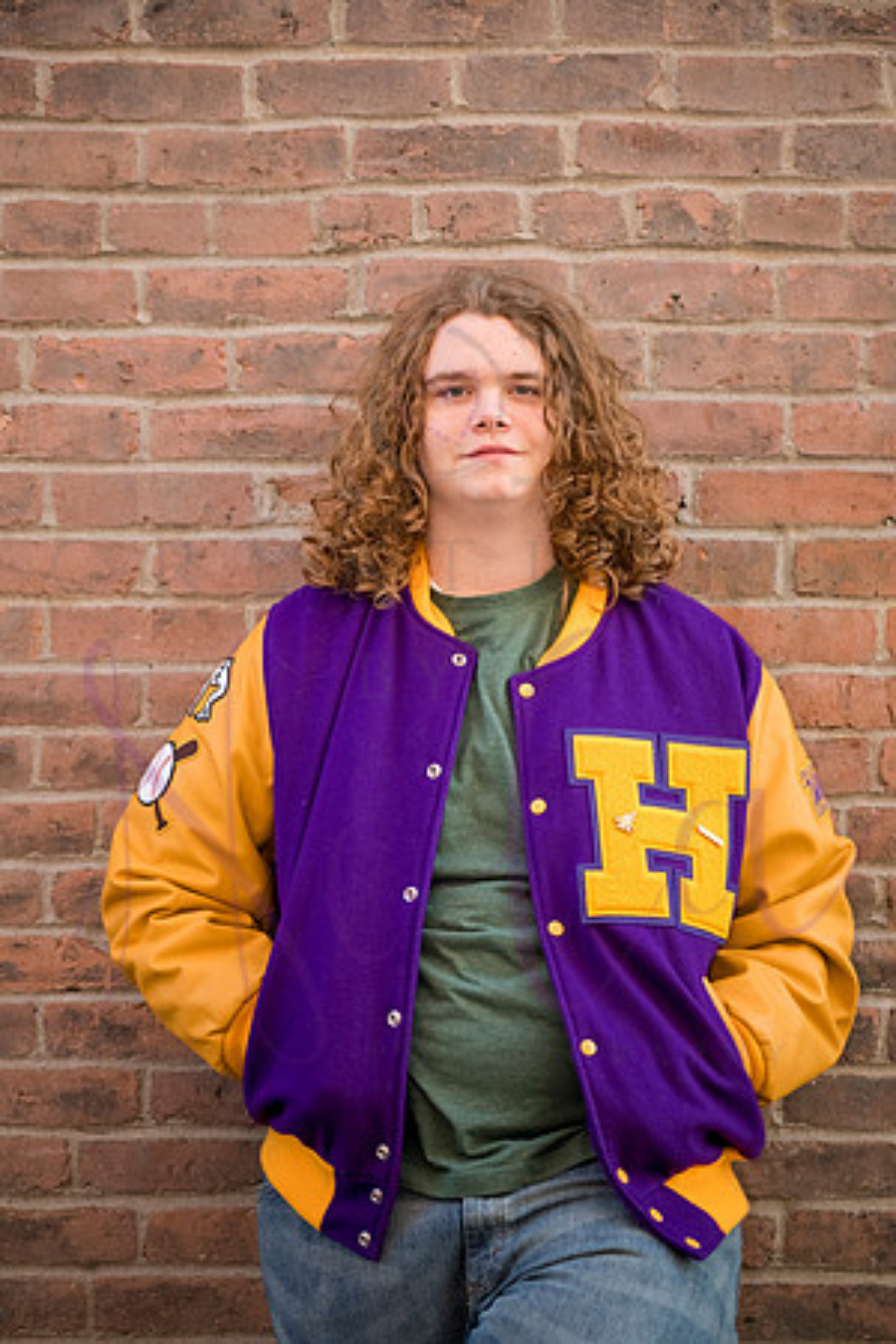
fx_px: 3733
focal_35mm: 100
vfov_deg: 20.4
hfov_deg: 13.7
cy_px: 672
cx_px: 448
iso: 640
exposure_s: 1/400
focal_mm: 100
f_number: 4.5
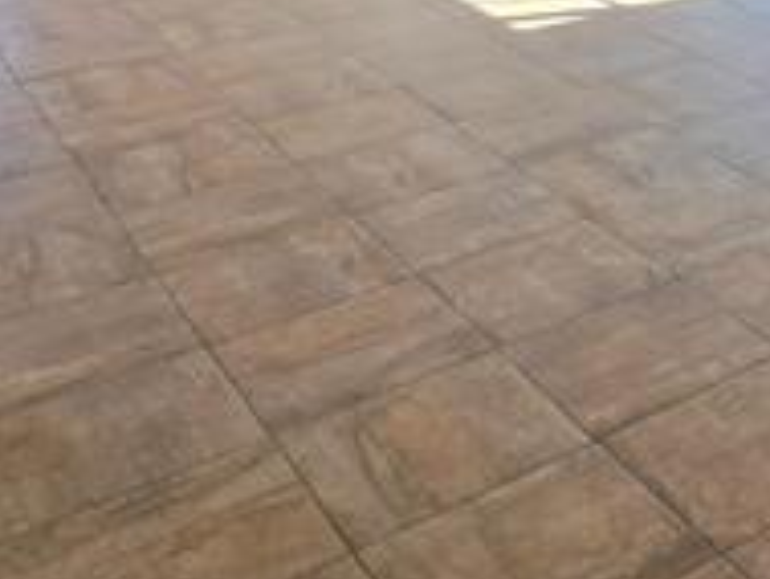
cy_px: -57
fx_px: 1224
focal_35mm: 55
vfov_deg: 24.8
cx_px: 1039
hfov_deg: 27.9
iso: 20
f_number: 1.9
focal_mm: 2.2
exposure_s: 1/100
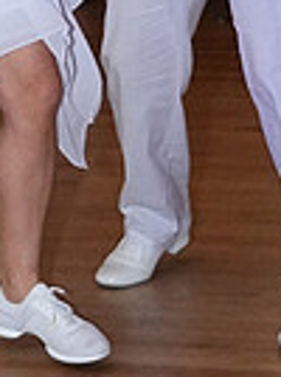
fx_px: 2443
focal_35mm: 225
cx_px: -13
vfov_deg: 8.7
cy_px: -132
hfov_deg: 6.6
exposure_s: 1/200
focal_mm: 36
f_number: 4
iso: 5000
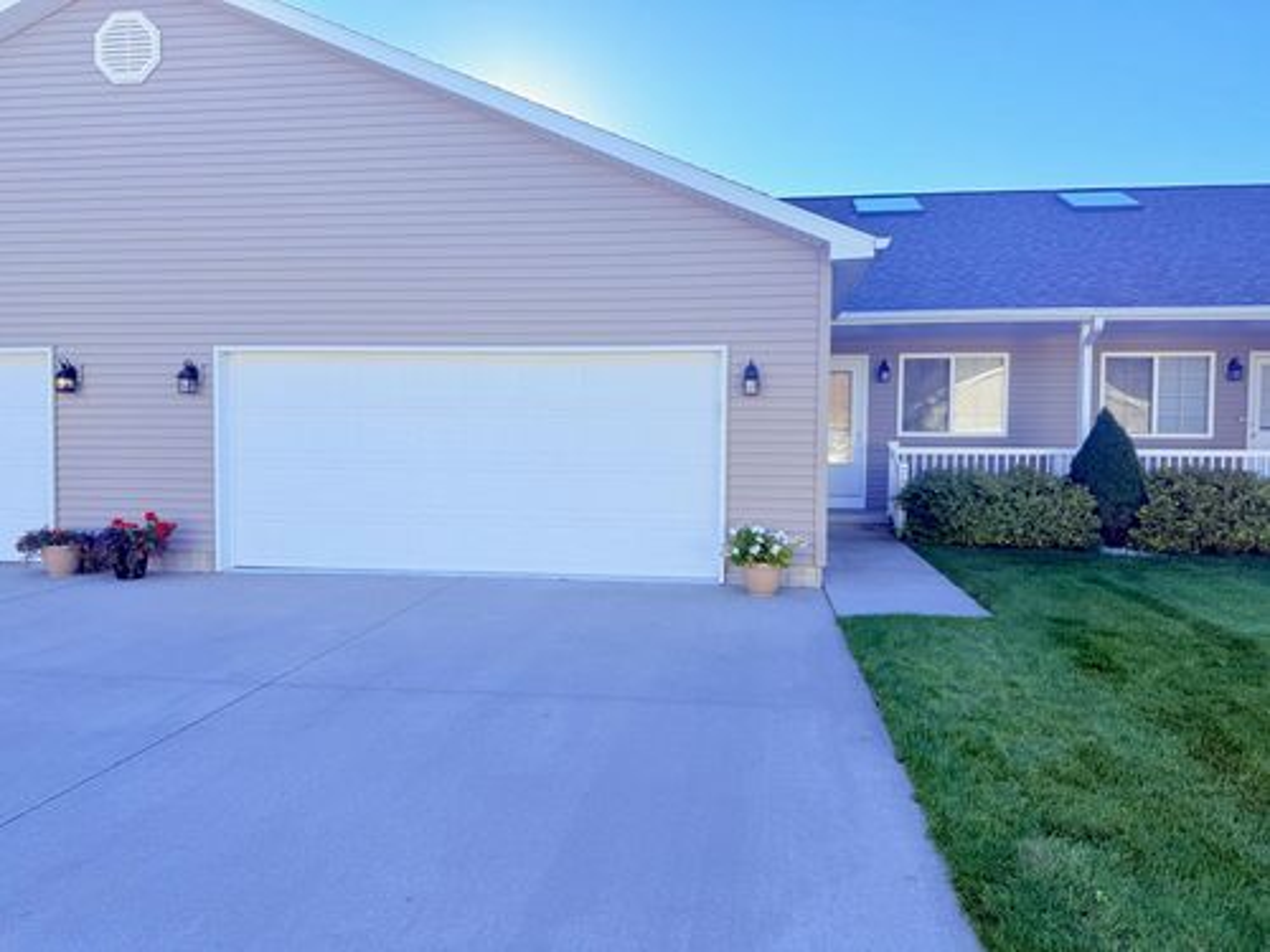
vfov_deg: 56.8
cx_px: 635
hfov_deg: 71.6
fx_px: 881
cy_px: 476
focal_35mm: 24
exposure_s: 1/1770
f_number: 1.78
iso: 100
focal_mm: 6.76
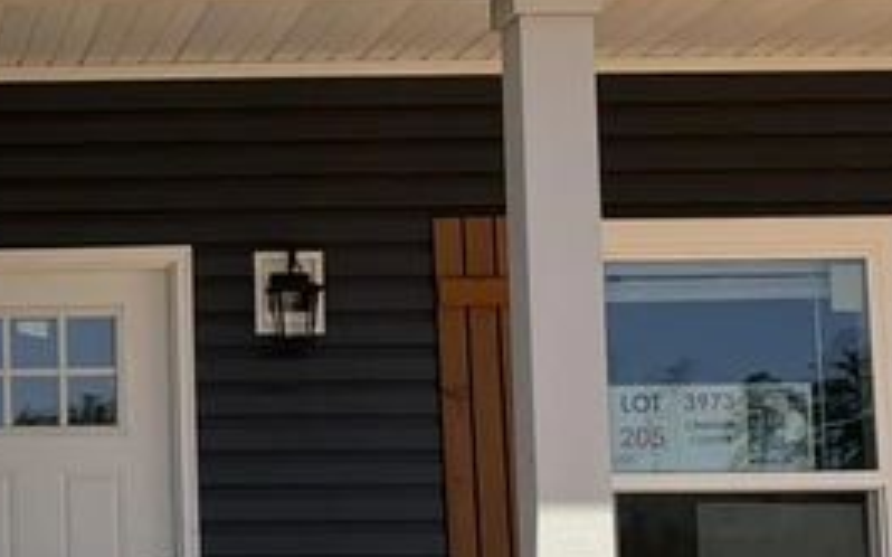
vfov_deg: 12.3
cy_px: 383
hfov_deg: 18.3
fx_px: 2576
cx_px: -265
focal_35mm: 106
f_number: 1.6
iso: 64
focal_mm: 5.96
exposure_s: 1/3448
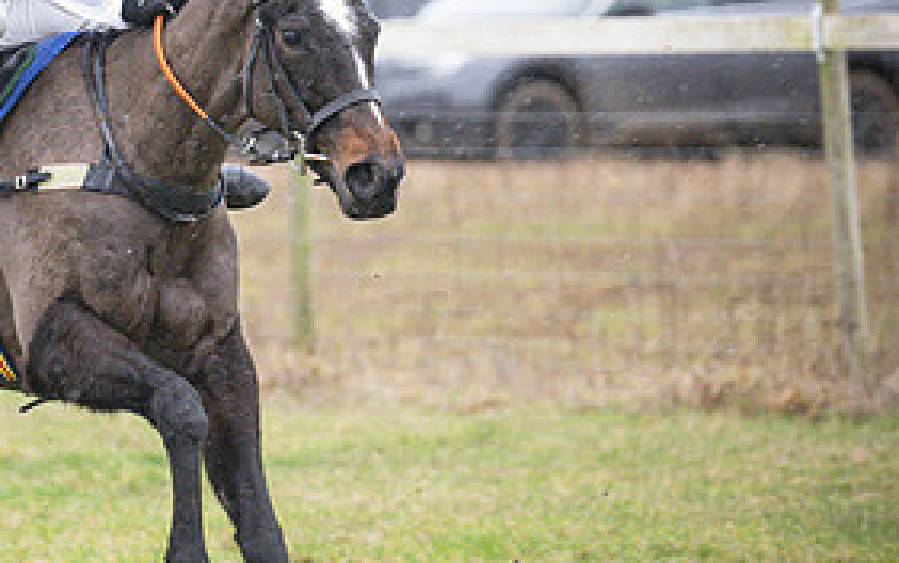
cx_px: -16
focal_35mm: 469
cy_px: 233
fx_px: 11498
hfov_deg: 4.5
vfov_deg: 2.8
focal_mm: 165
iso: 1250
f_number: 2.8
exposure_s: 1/1000
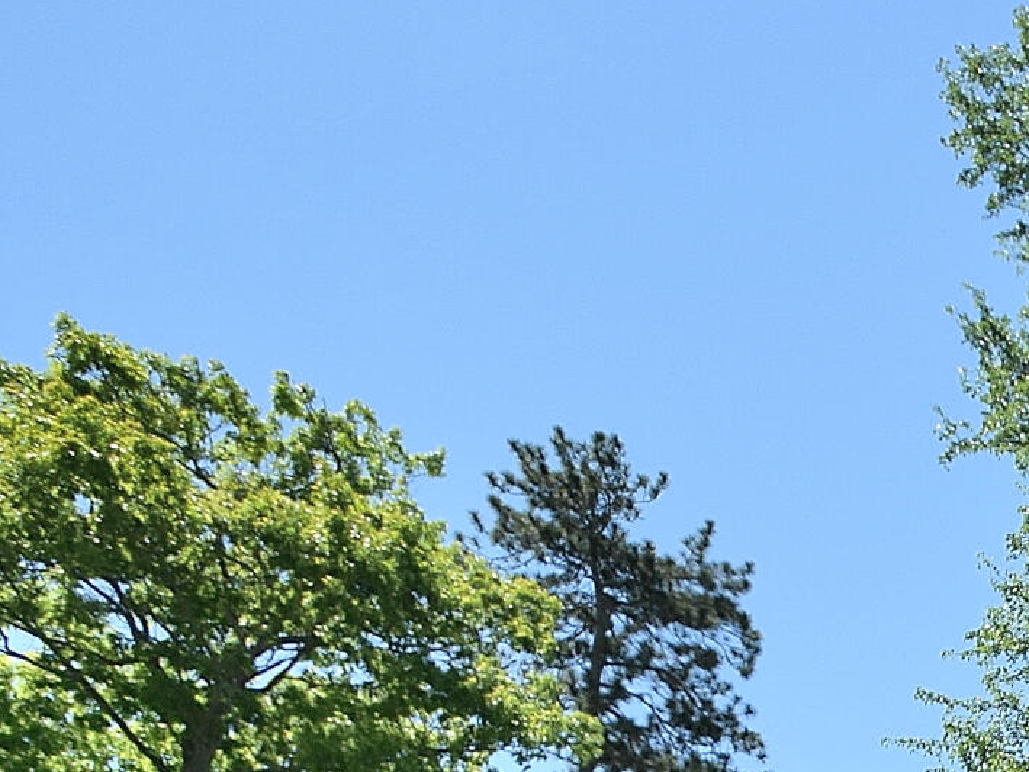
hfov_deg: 22.8
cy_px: 1239
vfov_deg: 19.9
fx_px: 1814
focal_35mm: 61
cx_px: 1701
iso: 200
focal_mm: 10
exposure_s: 1/320
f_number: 9
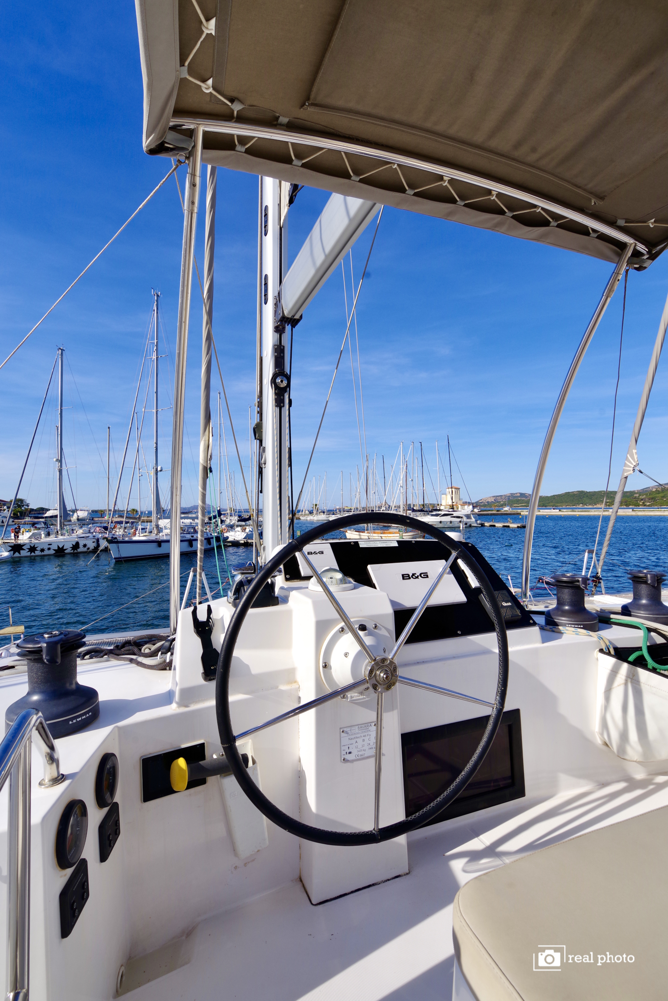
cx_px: 334
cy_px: 500
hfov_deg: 77.4
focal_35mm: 15
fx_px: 417
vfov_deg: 100.4
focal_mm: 15
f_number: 13
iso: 200
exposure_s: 1/200
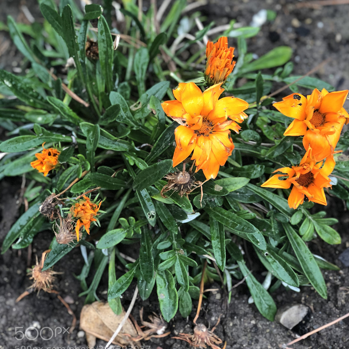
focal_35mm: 68
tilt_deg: -63.4
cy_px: 137
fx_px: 776
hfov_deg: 25.4
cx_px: 173
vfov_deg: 25.3
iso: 64
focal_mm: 6.6
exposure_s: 1/50
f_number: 2.8
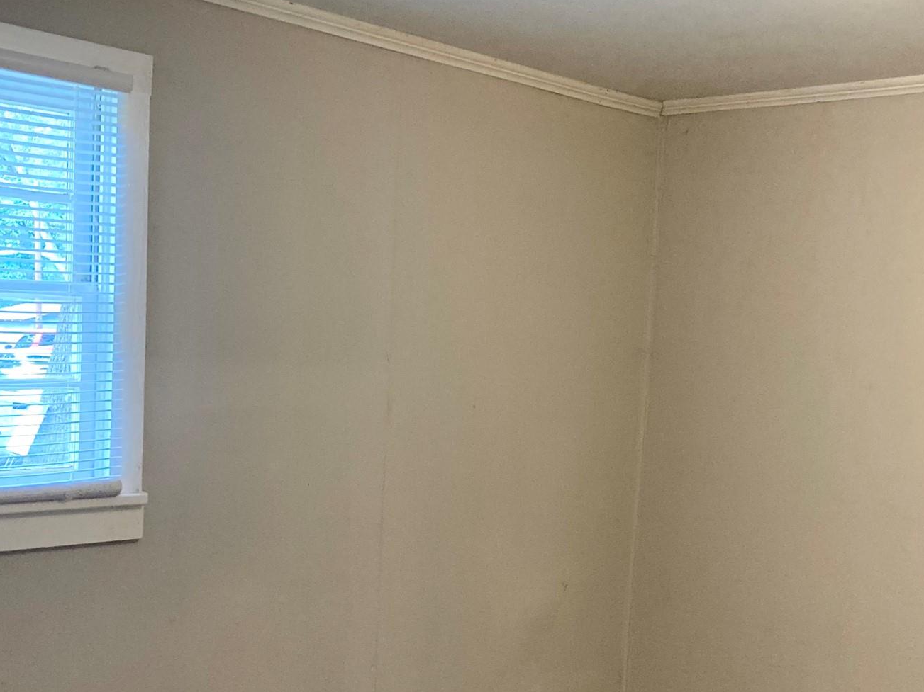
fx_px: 1174
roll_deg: -2.4
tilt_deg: -4.6
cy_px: 439
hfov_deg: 42.9
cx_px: 417
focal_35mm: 44
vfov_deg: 32.7
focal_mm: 3.99
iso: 250
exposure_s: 1/40
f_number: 1.8
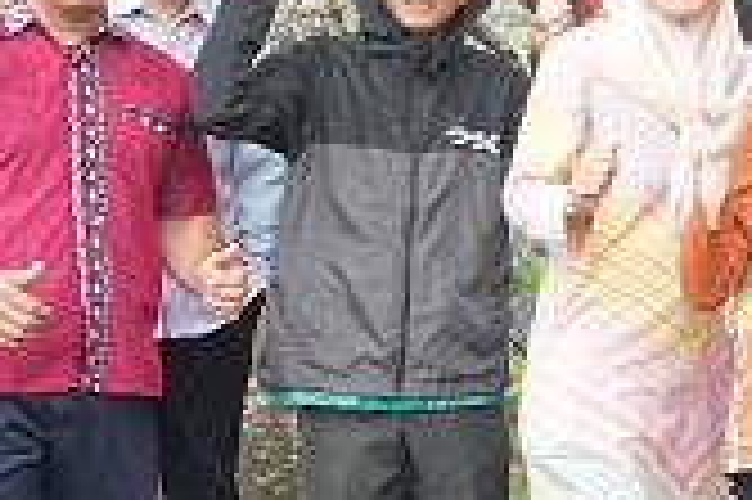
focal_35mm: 144
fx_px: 3005
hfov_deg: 12.2
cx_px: 1612
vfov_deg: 9.5
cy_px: 52
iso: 800
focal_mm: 20
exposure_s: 1/100
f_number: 4.5
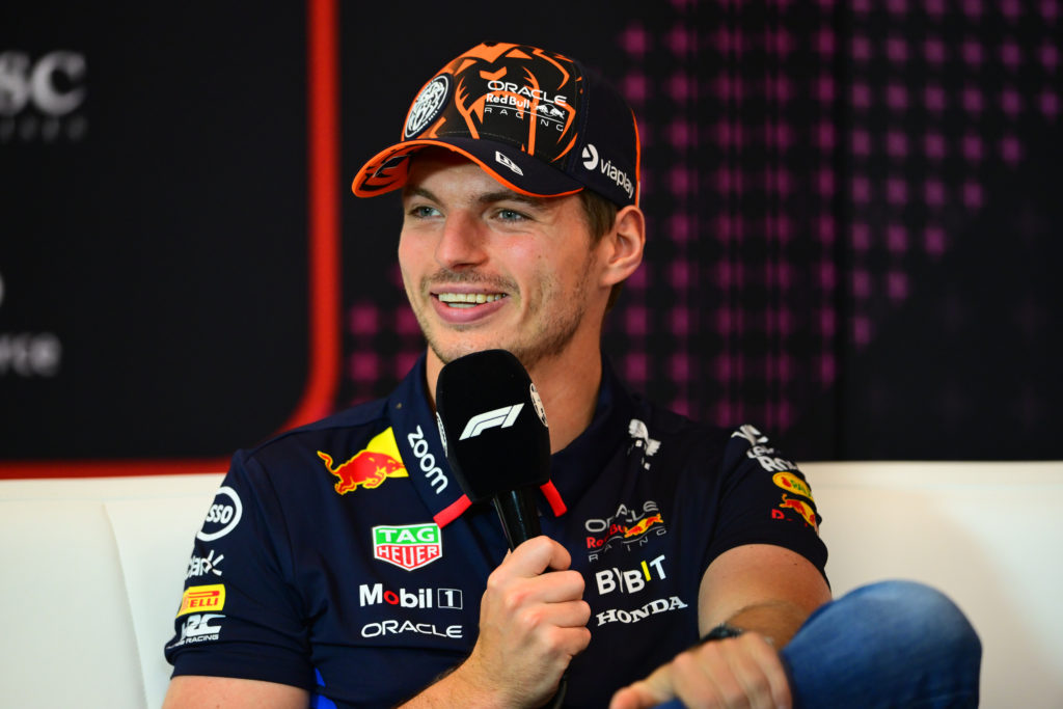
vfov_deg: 3.4
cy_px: 354
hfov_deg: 5.2
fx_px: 11812
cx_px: 532
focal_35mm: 400
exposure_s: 1/400
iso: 2500
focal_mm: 400
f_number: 2.8
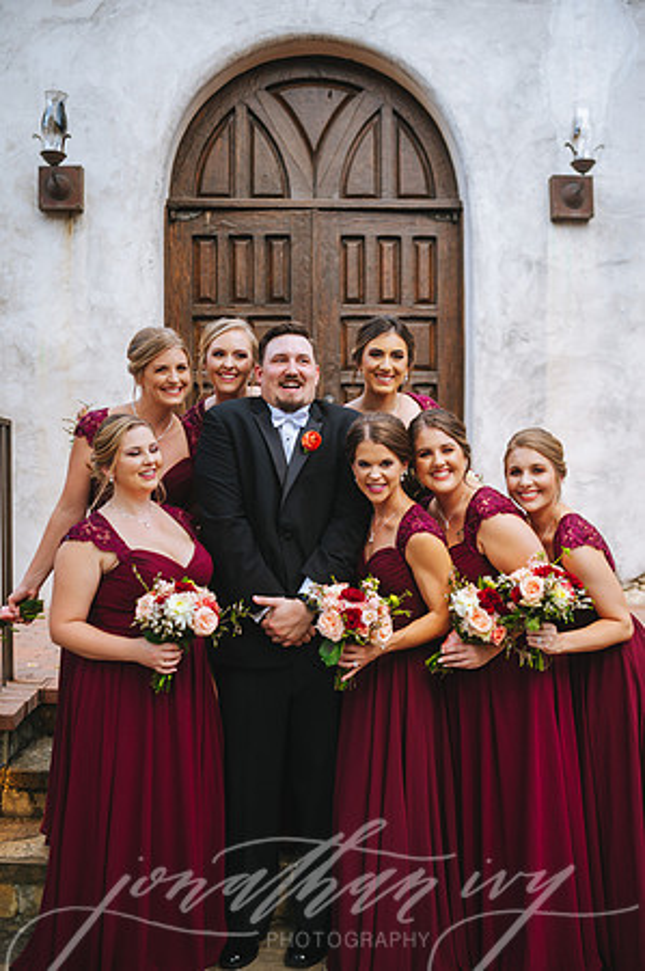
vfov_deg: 48.5
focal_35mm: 40
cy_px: 486
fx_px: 1077
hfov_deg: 33.3
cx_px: 322
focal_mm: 40
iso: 500
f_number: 2.8
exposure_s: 1/320
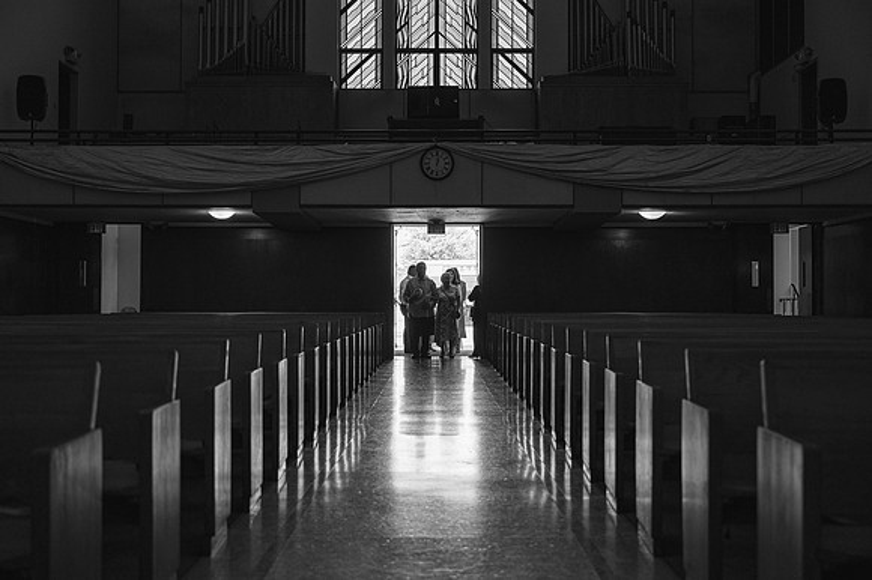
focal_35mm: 41
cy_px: 290
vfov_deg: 33.0
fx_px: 981
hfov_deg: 47.9
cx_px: 436
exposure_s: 1/320
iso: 100
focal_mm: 40
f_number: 2.8
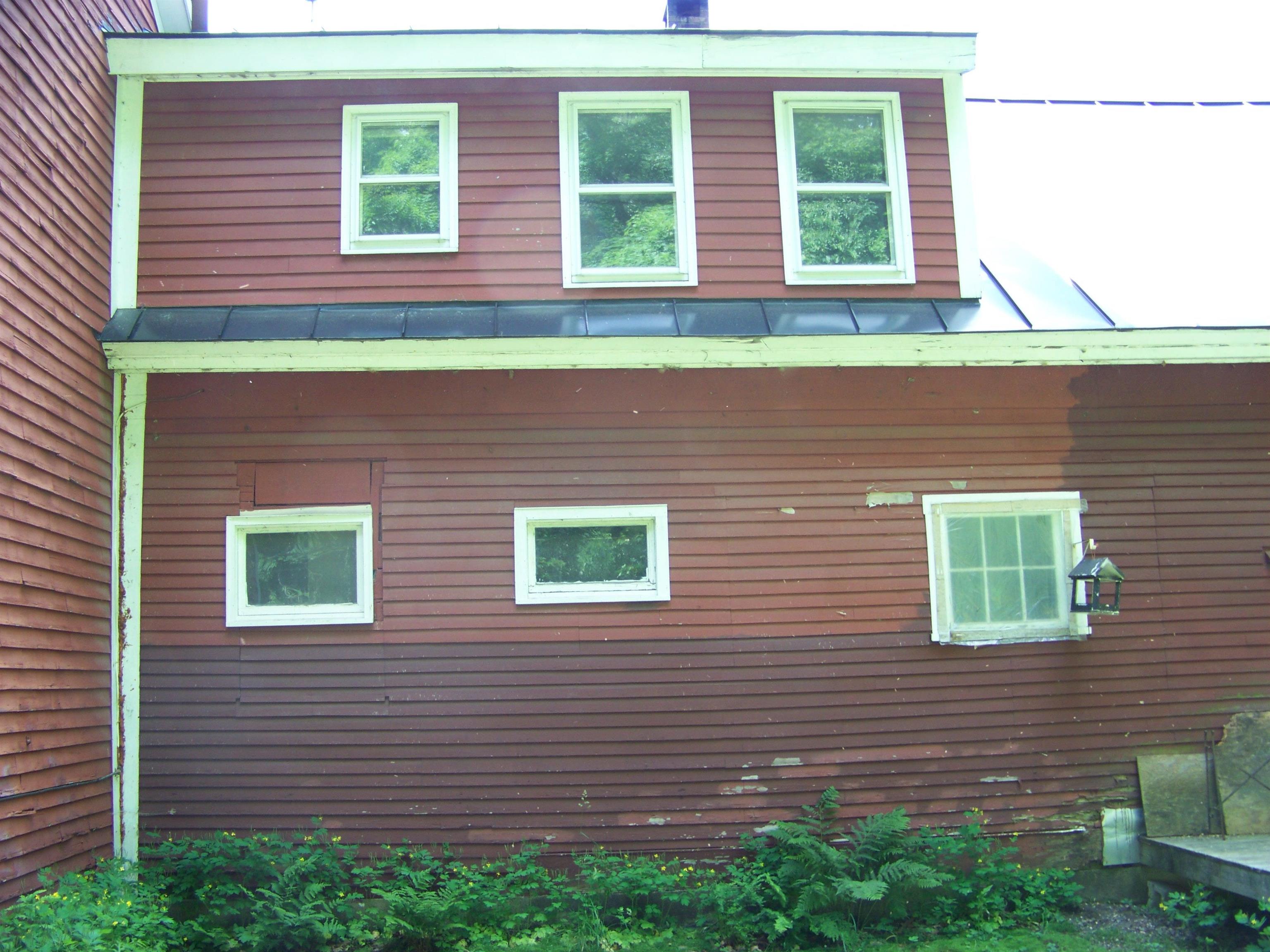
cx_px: 635
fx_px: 1321
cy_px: 476
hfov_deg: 51.4
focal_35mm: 36
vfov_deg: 39.7
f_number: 2.8
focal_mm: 5.85
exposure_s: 1/80
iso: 69
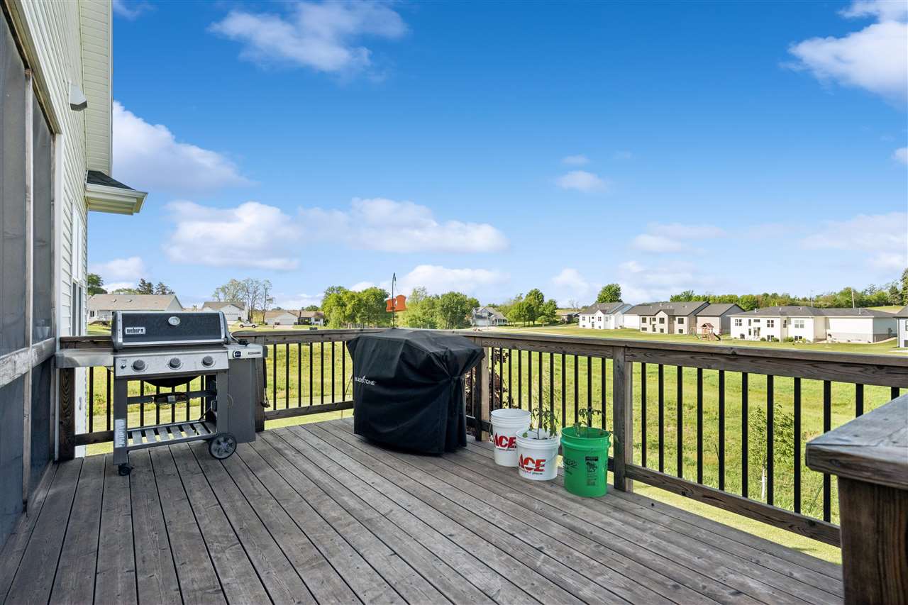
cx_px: 454
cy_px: 302
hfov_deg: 90.0
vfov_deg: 67.4
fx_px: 454
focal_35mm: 18
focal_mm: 18
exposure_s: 1/1000
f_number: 8
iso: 400
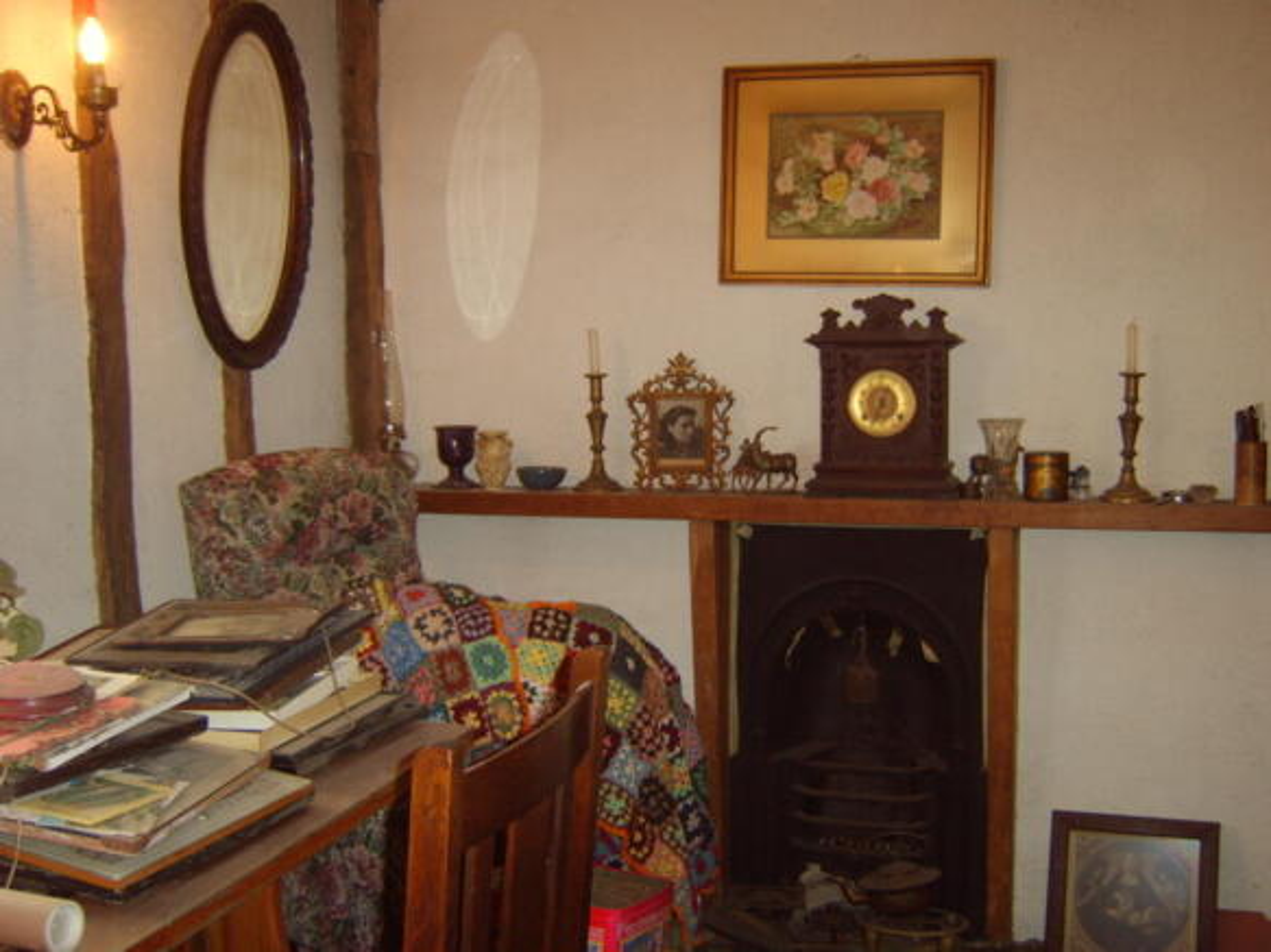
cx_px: 636
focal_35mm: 31
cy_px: 476
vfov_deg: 45.4
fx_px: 1138
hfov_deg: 58.4
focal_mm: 8.13
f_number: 2.7
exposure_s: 1/30
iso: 141
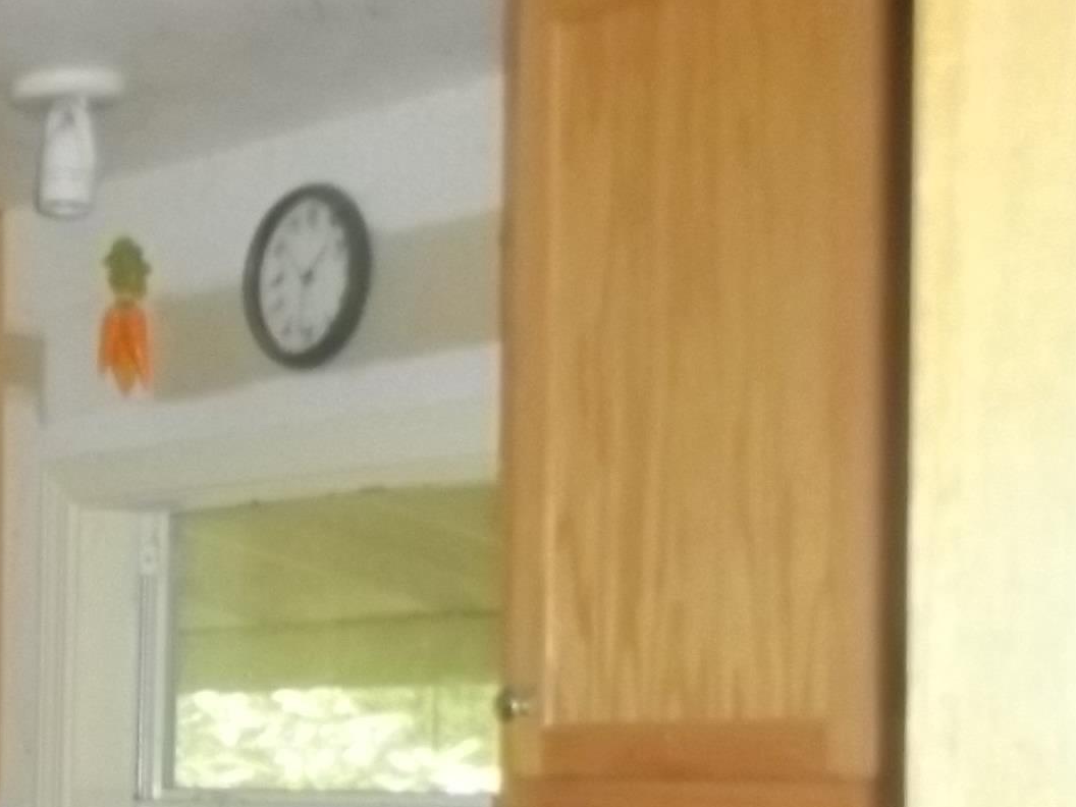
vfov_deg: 16.0
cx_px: -237
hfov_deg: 20.3
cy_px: 855
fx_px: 2798
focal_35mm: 90
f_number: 3.3
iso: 320
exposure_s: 1/30
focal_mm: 5.9
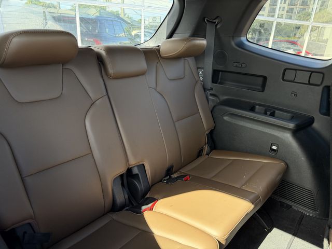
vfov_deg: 56.8
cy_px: 124
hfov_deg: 71.6
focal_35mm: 24
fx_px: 230
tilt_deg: -21.1
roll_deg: -3.1
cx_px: 166
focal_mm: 6.76
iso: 200
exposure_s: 1/108
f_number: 1.78
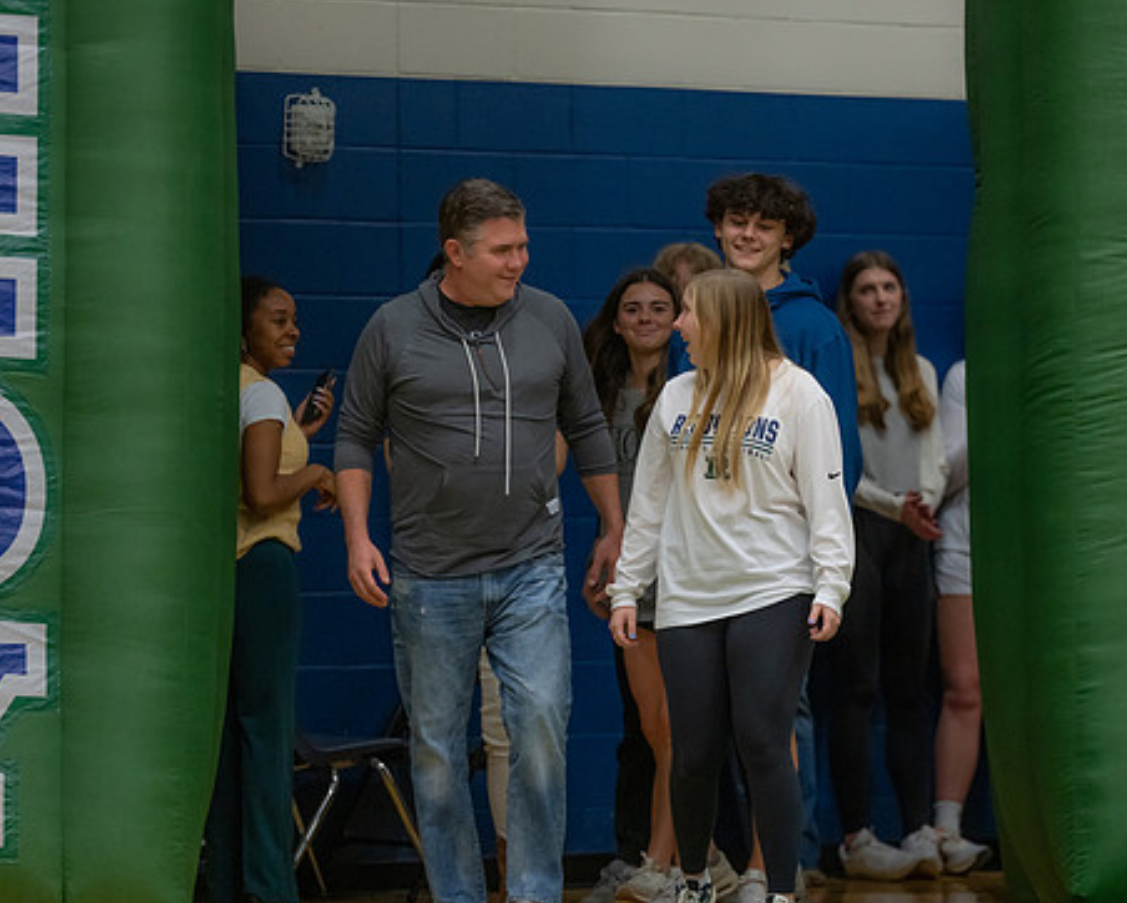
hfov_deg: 8.2
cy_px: 473
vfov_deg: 6.6
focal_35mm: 235
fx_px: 7842
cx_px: 698
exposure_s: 1/400
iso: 2000
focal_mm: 185
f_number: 2.8
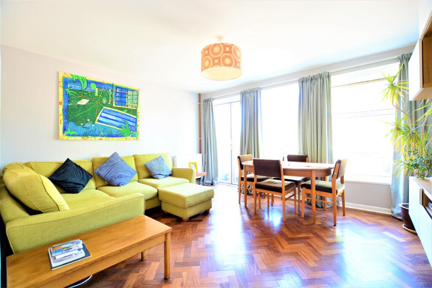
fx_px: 180
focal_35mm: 15
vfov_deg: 77.3
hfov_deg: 100.4
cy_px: 144
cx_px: 216
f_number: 3.5
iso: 400
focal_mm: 10
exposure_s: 1/15
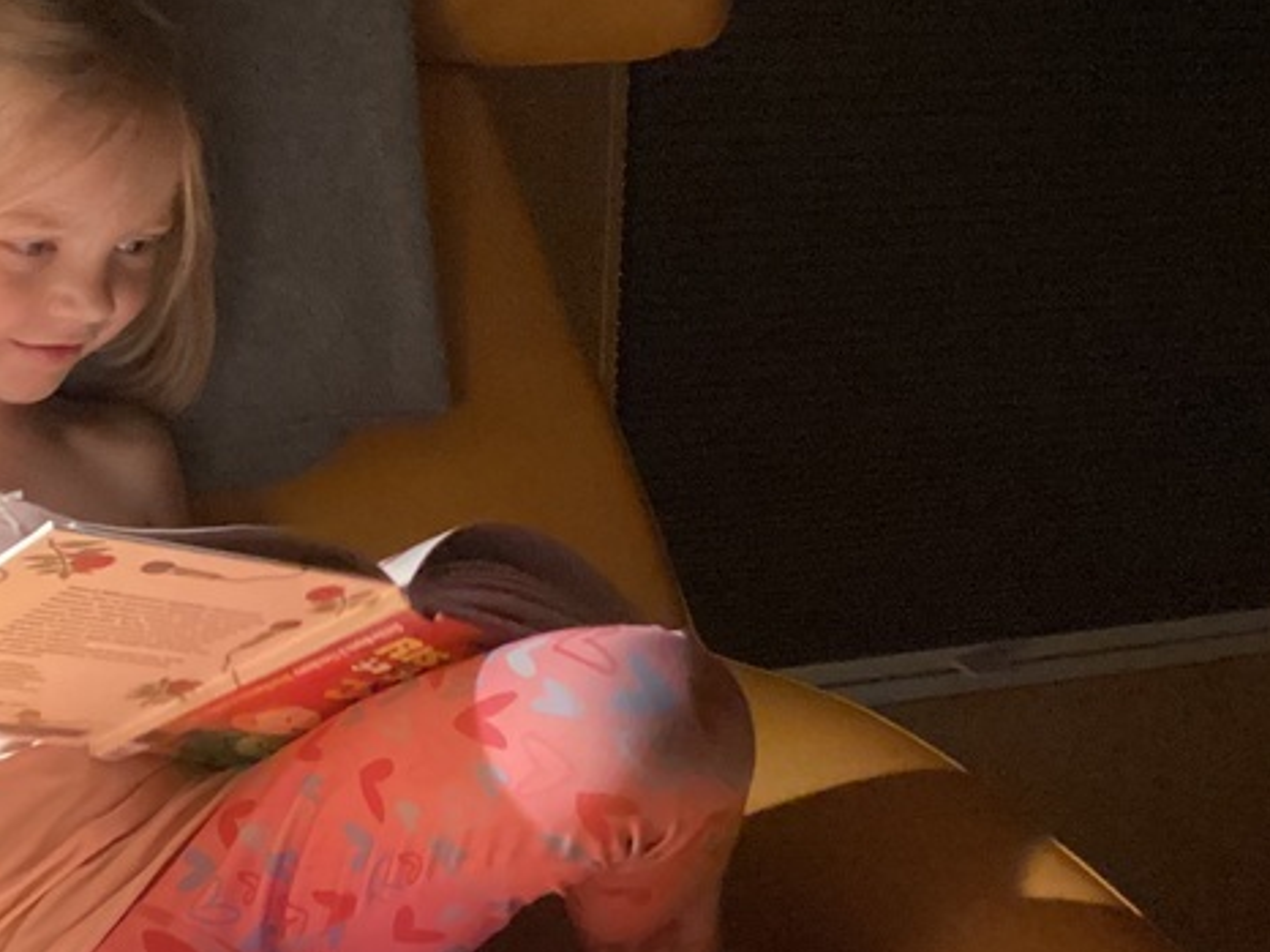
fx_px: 2604
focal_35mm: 71
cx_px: 143
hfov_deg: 26.6
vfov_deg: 20.7
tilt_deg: -12.2
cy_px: 491
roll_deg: -1.0
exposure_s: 1/25
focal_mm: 3.3
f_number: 2.4
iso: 500
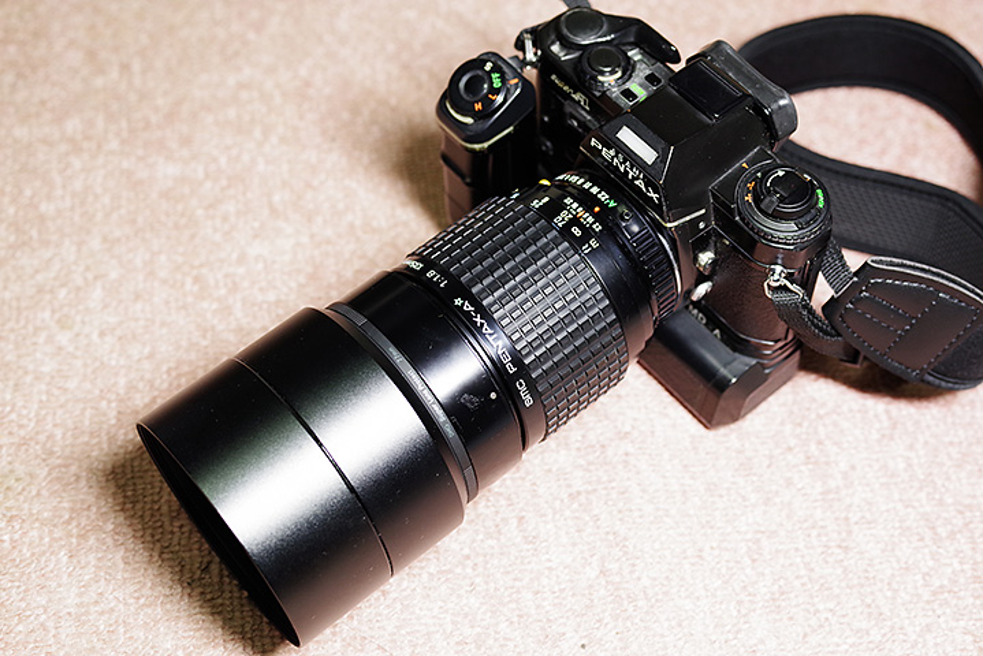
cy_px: 328
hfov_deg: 39.6
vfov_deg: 27.0
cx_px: 492
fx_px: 1366
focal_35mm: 50
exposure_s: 1/30
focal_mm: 50
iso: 1600
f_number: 7.1
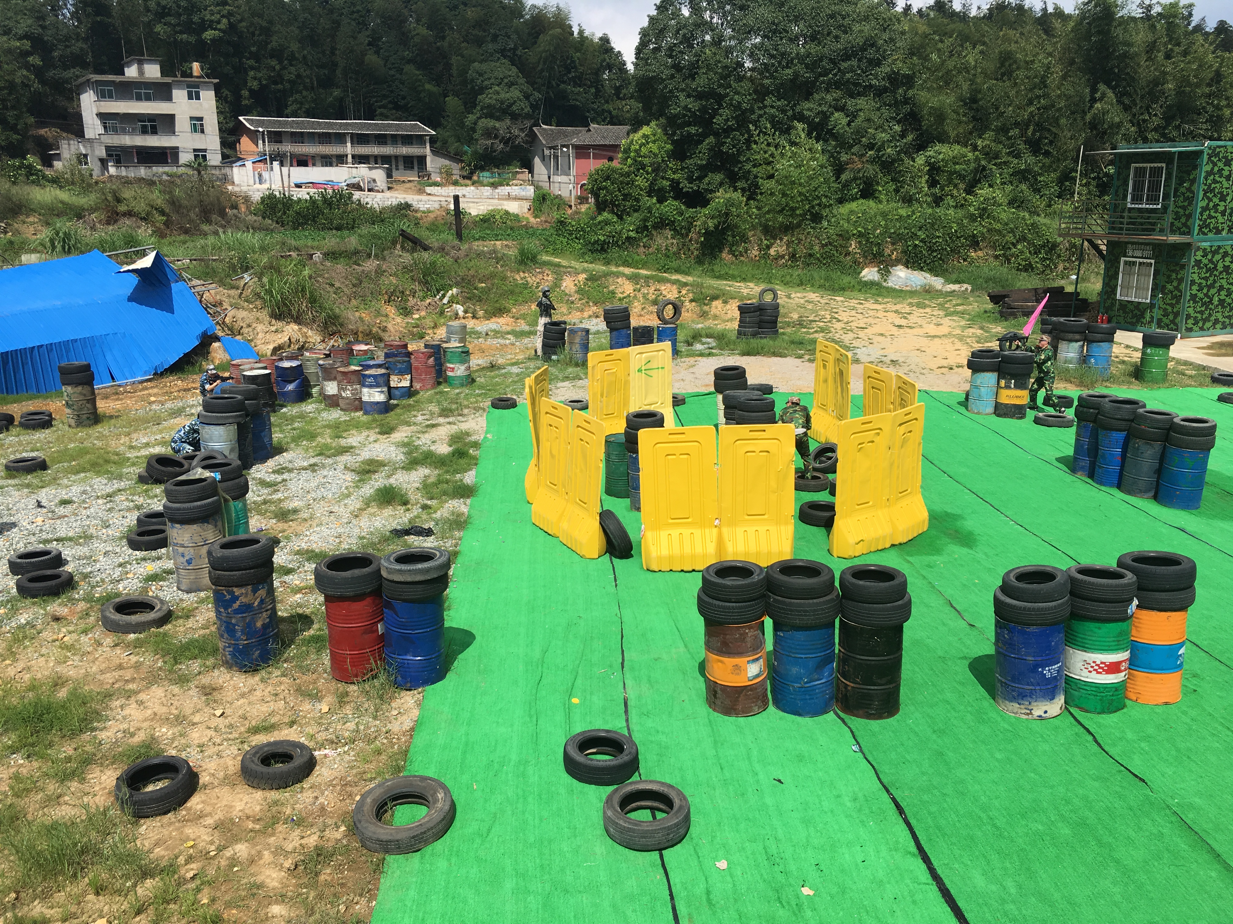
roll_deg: +0.7
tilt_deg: -13.1
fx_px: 1033
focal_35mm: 29
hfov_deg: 61.7
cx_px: 616
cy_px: 462
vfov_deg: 48.2
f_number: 2.2
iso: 25
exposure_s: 1/1972
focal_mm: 4.15
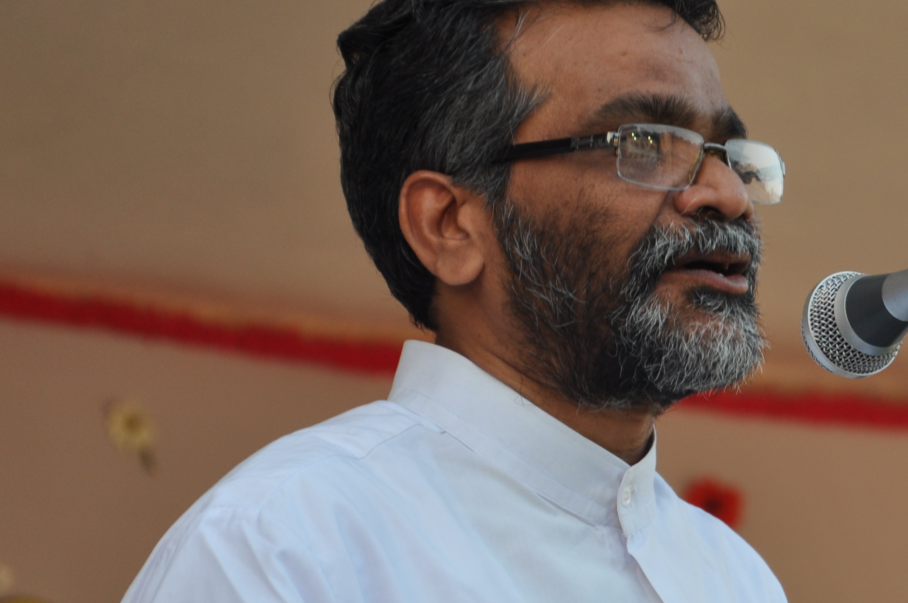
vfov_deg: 4.8
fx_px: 7180
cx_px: 788
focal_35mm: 285
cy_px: 508
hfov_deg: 7.2
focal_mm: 90
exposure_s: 1/80
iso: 250
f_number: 5.6
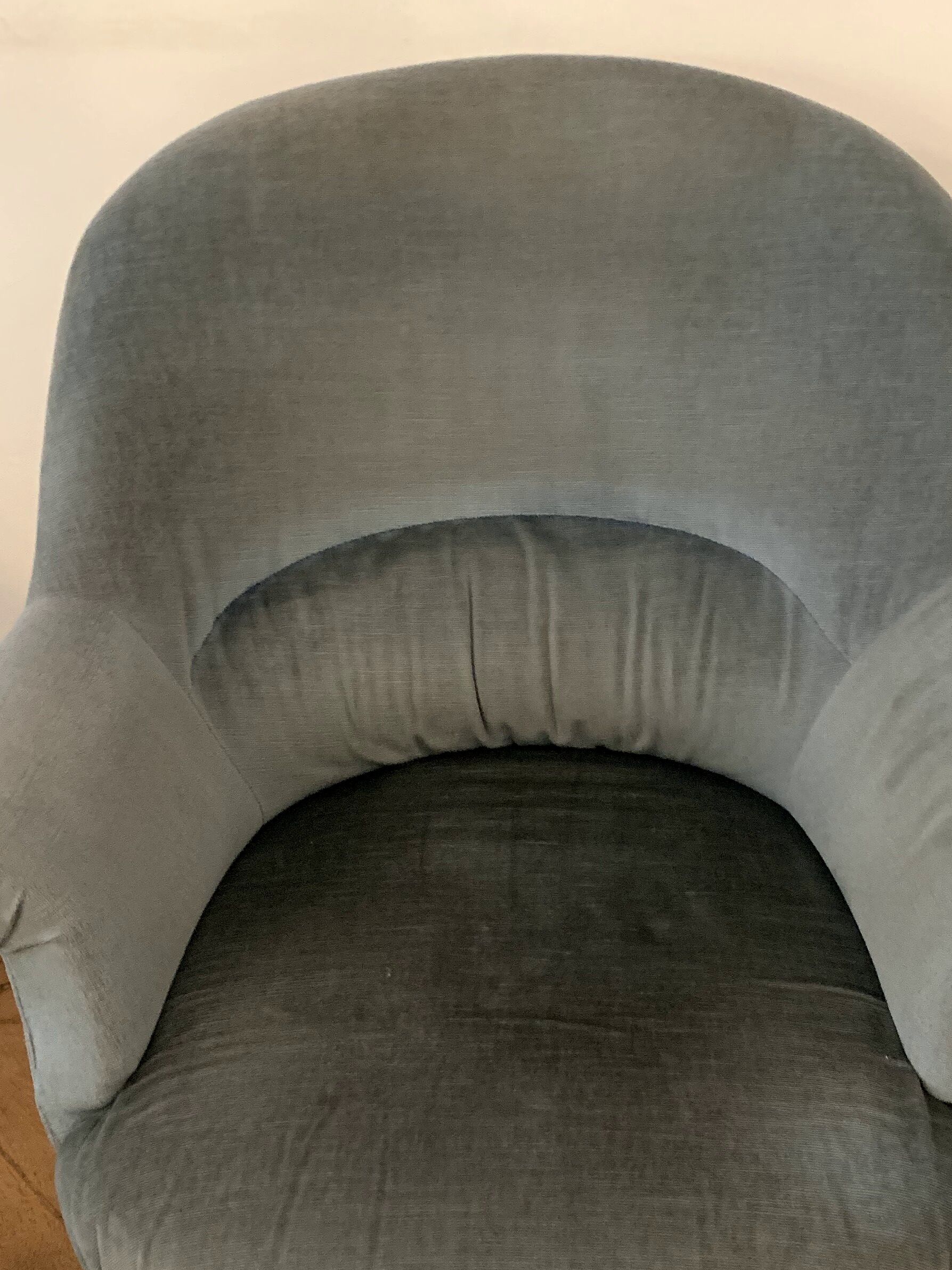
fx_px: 1614
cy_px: 857
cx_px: 507
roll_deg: +2.5
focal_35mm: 44
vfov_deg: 42.3
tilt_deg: -39.2
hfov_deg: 32.9
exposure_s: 1/25
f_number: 1.8
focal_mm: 4.25
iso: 500
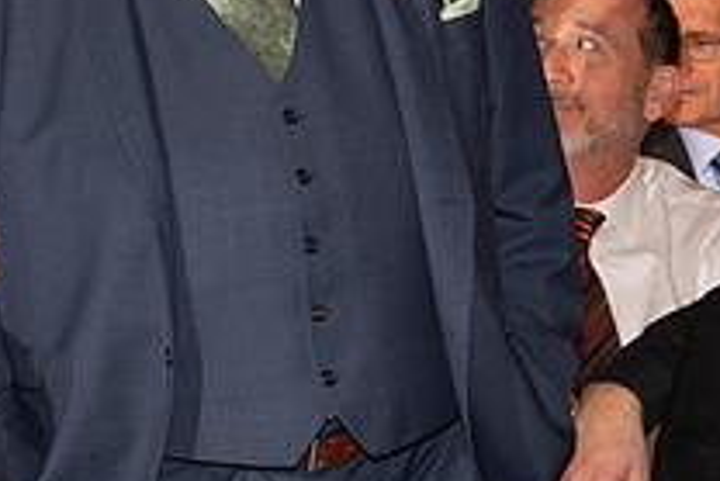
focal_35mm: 323
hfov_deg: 6.4
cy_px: 33
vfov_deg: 4.3
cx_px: 152
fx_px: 6464
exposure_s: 1/160
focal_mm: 116
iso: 1000
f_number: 8
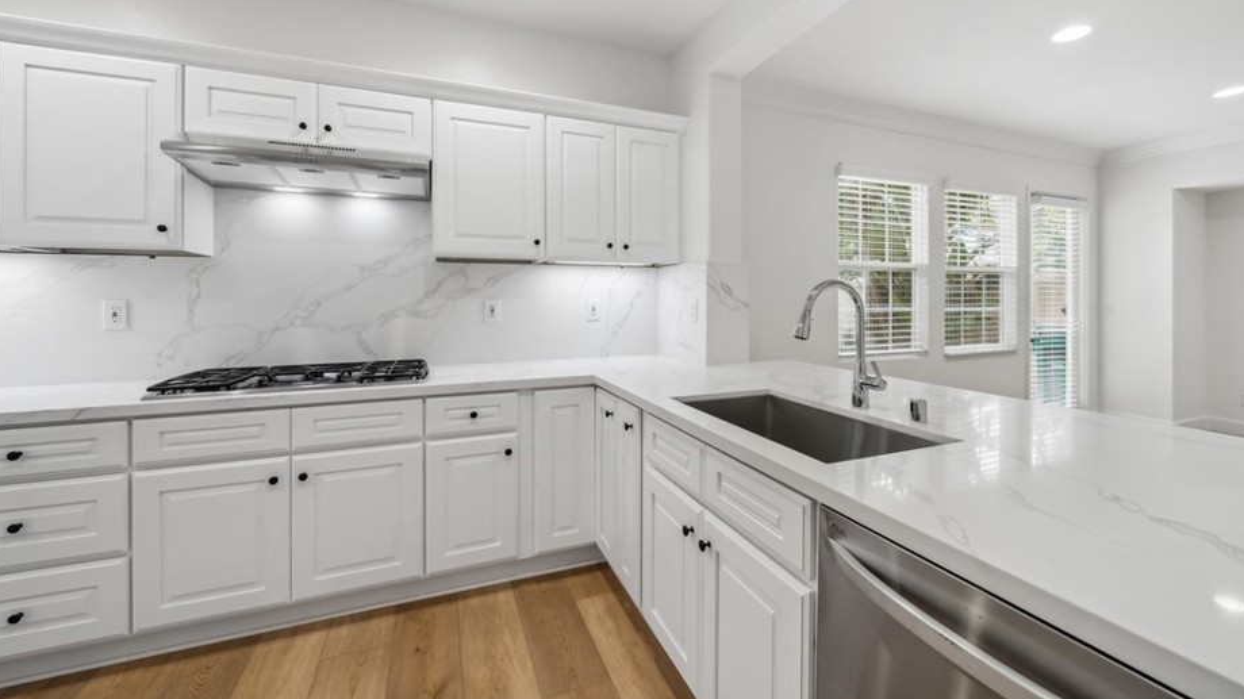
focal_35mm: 14
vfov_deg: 73.9
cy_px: 306
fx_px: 462
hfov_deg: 106.8
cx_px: 644
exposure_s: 1/30
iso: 400
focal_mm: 12
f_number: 8
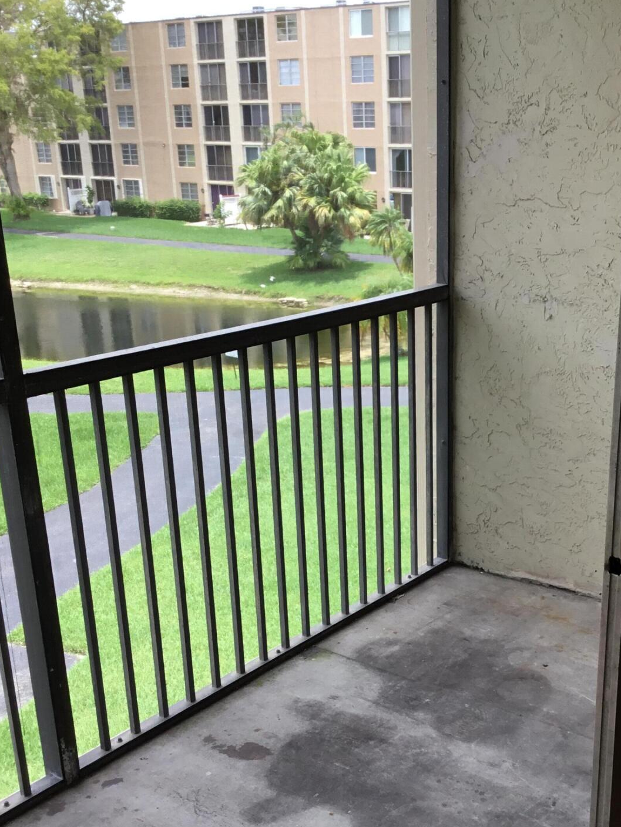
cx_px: 426
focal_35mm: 44
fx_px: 1052
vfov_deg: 42.6
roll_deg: +0.8
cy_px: 525
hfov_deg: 32.5
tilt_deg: -20.6
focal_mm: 3.3
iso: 25
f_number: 2.4
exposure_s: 1/175
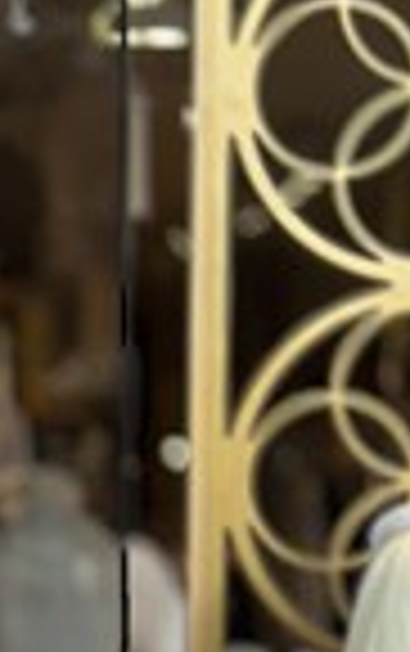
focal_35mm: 182
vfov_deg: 11.2
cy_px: 832
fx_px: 3244
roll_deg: -0.6
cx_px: -360
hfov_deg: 7.0
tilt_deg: -3.8
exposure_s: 1/337
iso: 80
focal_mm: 6.86
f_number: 1.78
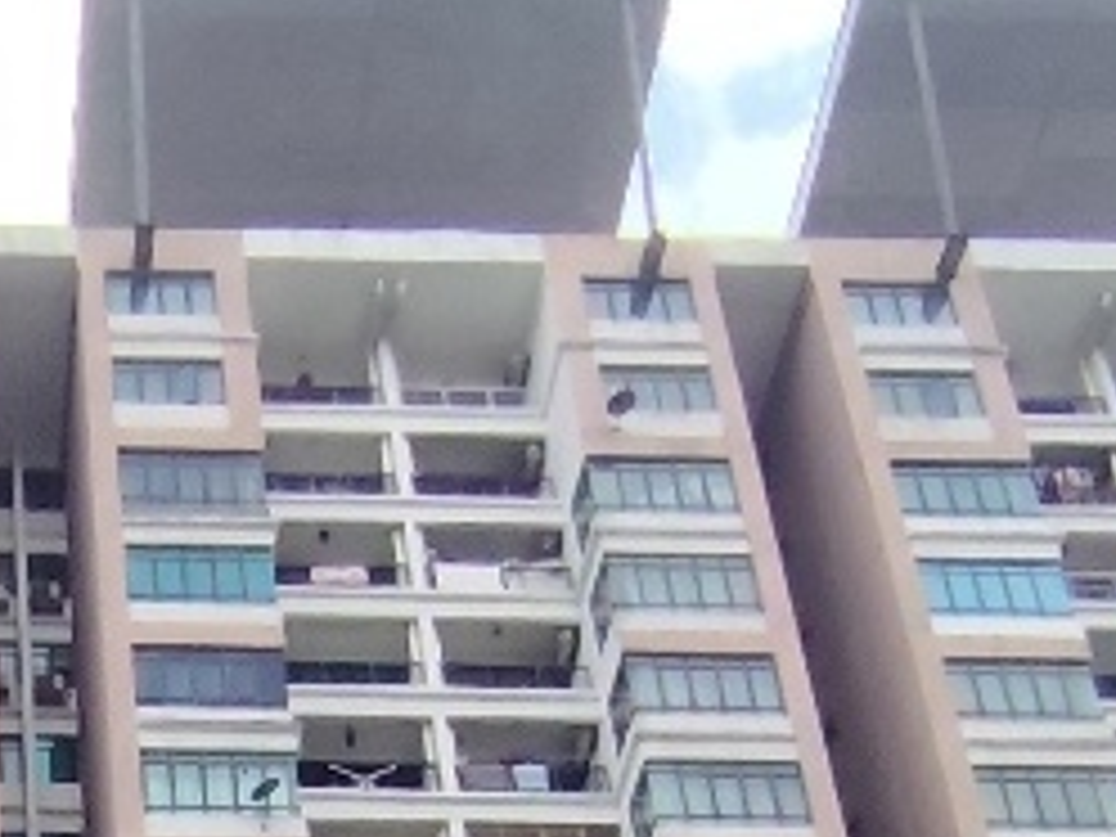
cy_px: 1780
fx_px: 2644
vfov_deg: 14.3
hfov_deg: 21.5
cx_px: -351
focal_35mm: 82
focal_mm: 1.65
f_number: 2.2
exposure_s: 1/2315
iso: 50
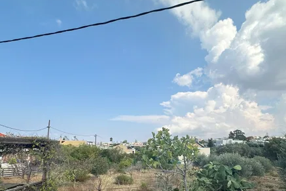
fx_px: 159
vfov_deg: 59.9
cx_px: 134
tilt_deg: +6.4
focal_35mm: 20
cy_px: 133
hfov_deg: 83.9
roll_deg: -1.6
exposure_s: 1/2353
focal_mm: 2.22
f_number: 2.2
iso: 50
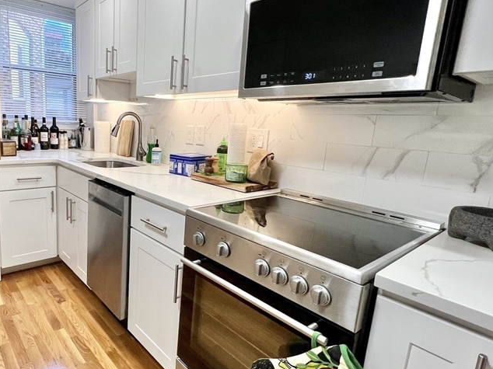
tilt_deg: -15.8
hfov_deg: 76.1
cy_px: 185
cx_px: 159
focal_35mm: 21
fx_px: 299
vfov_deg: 63.4
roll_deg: -2.6
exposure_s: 1/120
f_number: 1.8
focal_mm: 1.57
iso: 125
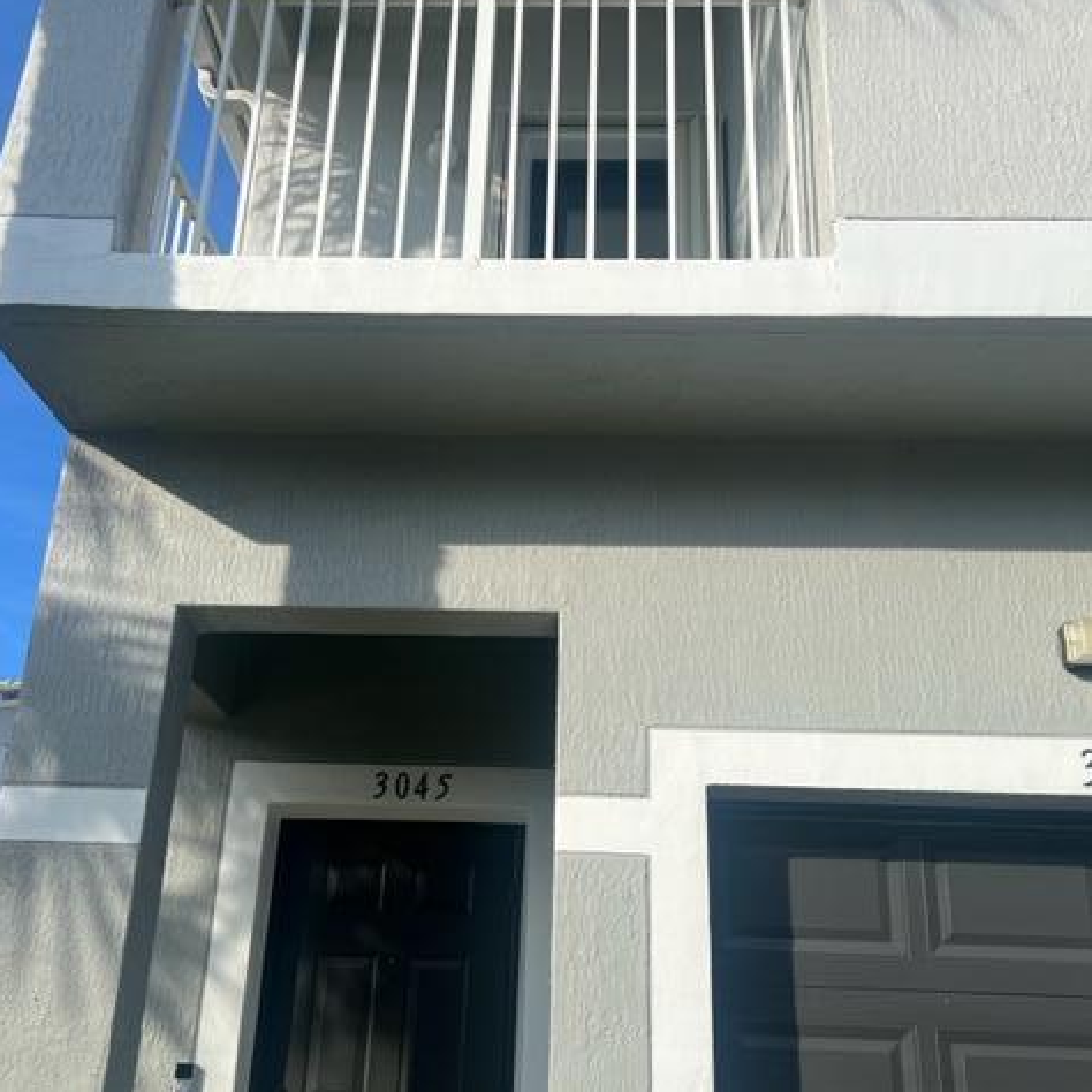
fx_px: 1106
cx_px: 548
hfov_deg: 52.5
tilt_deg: +20.4
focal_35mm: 31
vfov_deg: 52.0
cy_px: 675
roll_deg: -2.9
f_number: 1.5
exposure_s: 1/4274
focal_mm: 5.7
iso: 50
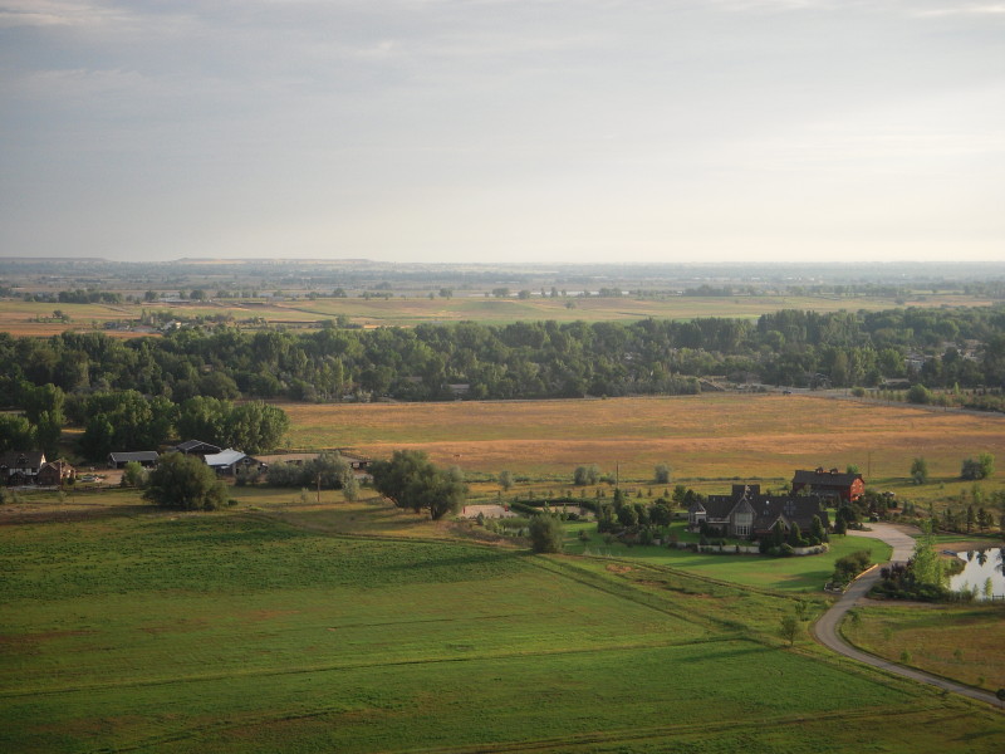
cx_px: 502
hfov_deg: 29.4
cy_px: 377
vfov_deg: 22.3
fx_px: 1916
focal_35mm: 66
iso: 100
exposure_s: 1/400
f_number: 3.7
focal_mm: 11
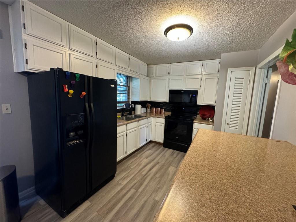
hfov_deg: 102.1
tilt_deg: -6.9
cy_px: 111
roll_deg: -2.4
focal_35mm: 14
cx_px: 148
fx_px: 120
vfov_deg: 85.7
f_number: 2.2
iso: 800
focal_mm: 2.22
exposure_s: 1/60
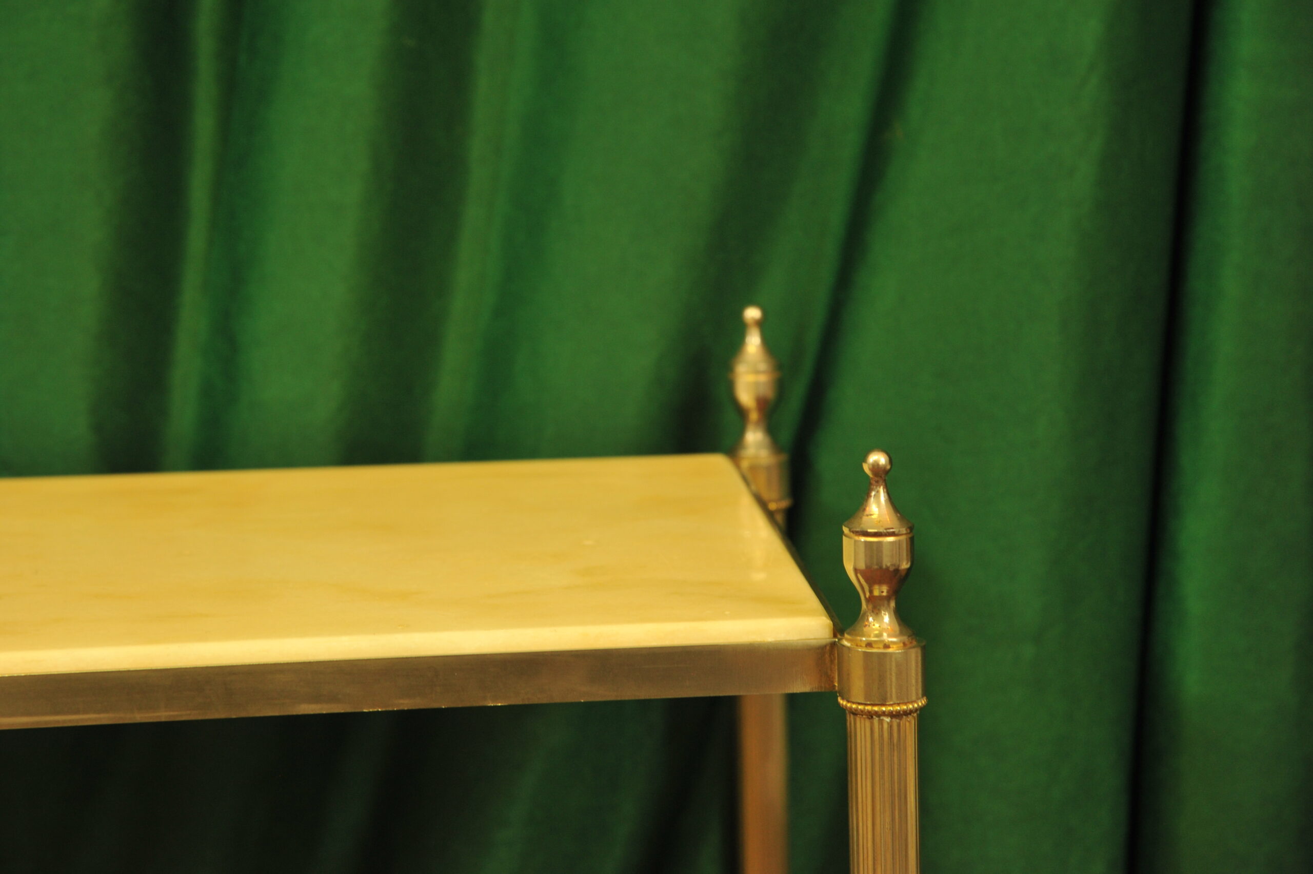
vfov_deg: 11.4
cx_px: 656
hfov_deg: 17.1
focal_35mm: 120
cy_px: 437
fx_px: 4373
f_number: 8
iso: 1250
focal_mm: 120
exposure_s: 1/30
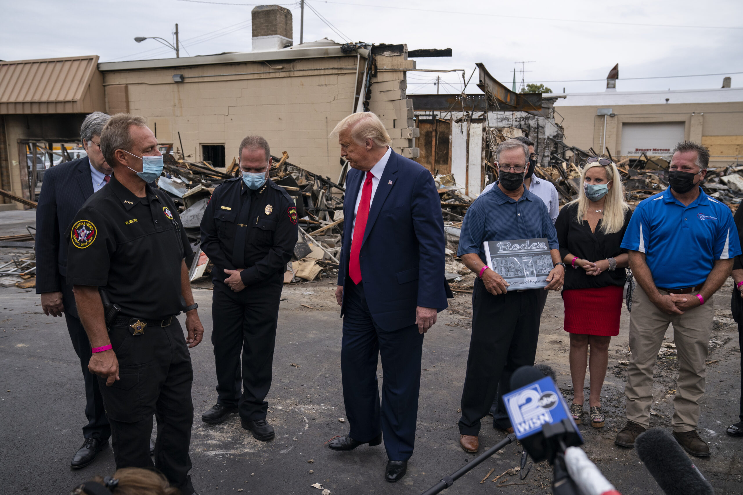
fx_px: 619
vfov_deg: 43.6
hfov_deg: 61.9
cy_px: 248
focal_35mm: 30
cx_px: 372
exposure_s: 1/1250
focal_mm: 30
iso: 800
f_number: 5
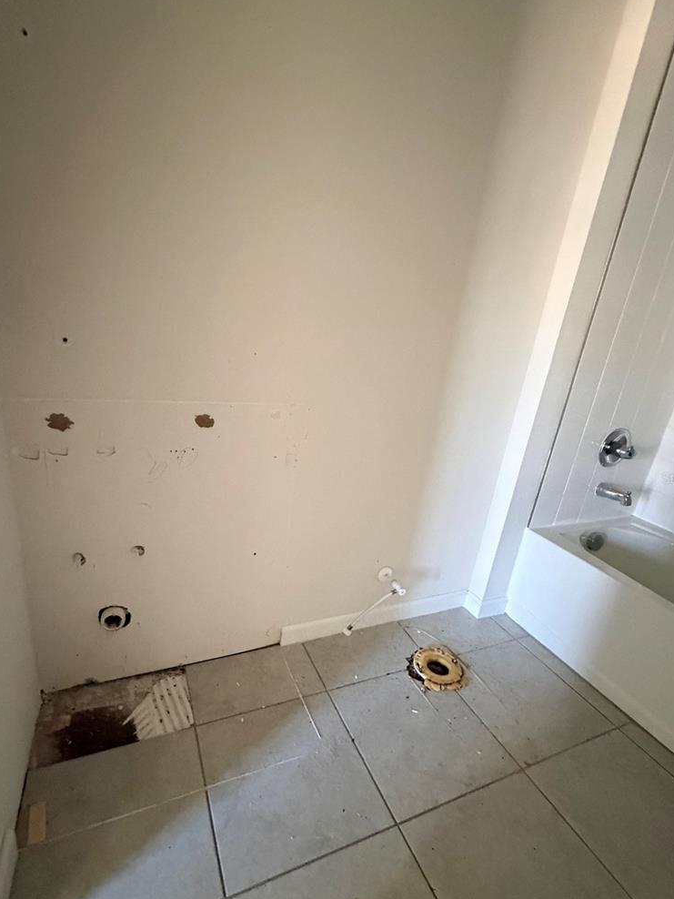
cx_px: 317
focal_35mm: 17
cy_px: 478
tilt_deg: -19.1
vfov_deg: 90.9
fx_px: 441
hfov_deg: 74.7
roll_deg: -7.0
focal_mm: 2.22
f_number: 2.2
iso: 1000
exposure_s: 1/60
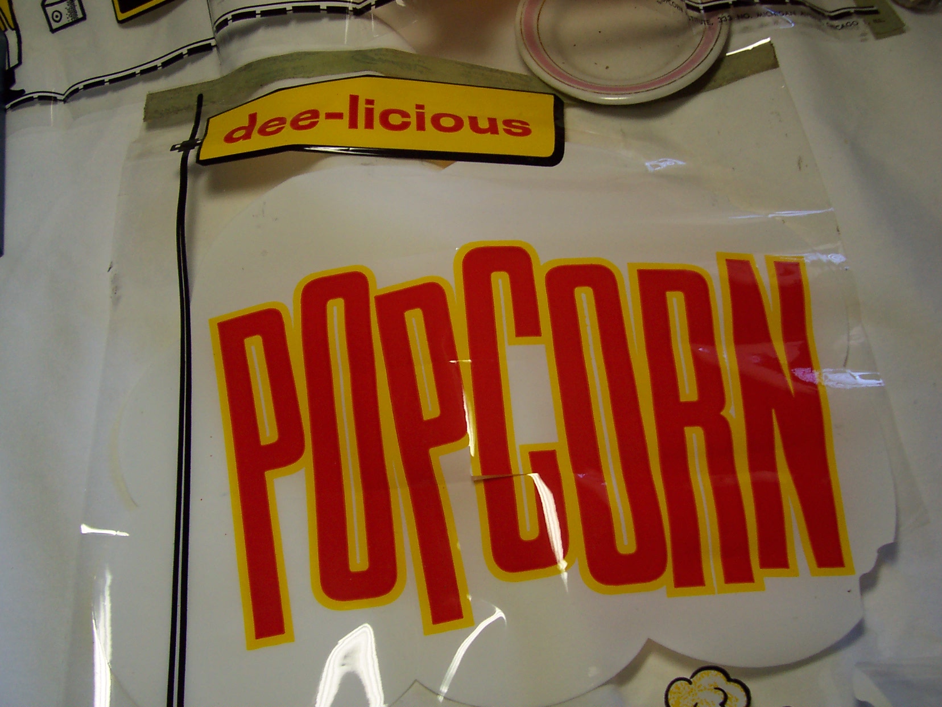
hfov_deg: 50.1
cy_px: 354
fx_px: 1007
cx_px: 471
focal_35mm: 37
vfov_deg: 38.7
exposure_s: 1/60
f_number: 2.8
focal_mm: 5.6
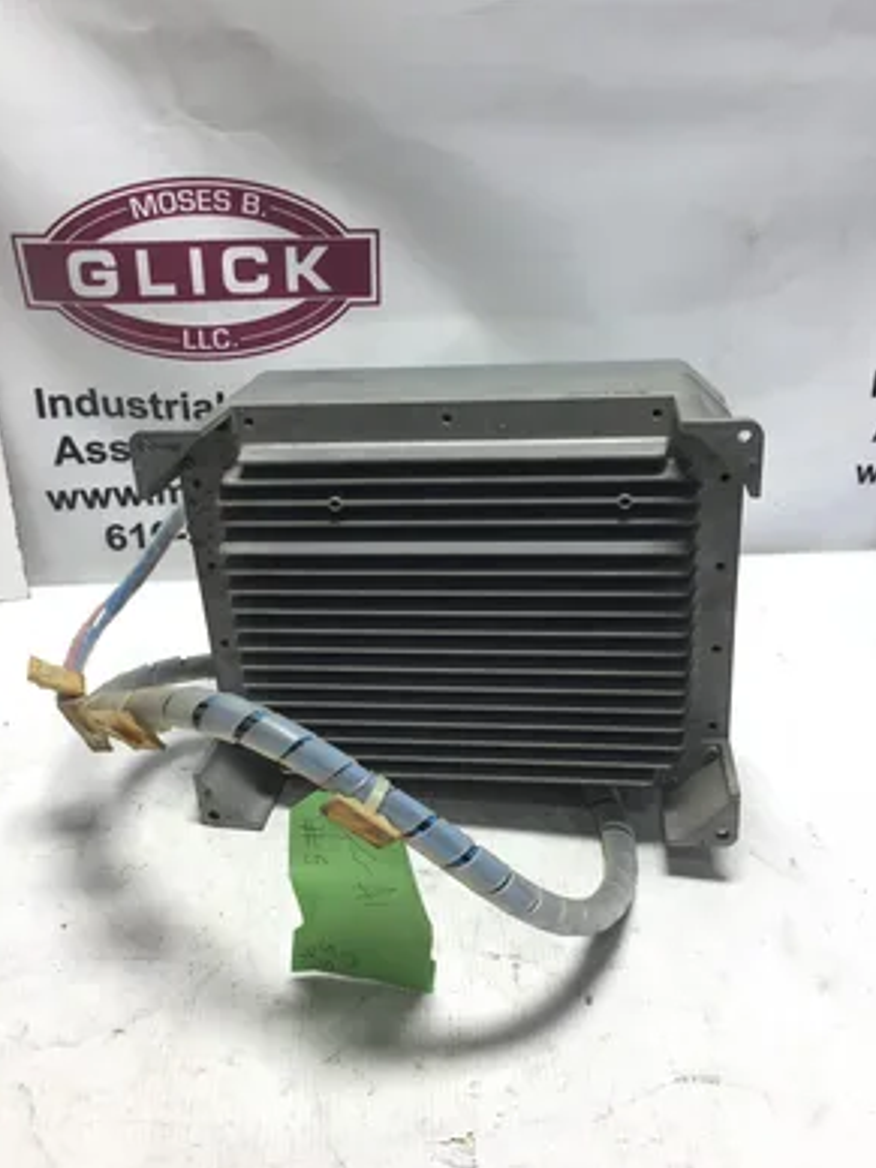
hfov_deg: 44.2
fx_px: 1080
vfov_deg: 56.8
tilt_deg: -29.0
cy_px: 599
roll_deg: -1.0
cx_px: 443
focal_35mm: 32
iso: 40
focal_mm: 3.3
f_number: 2.4
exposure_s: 1/120
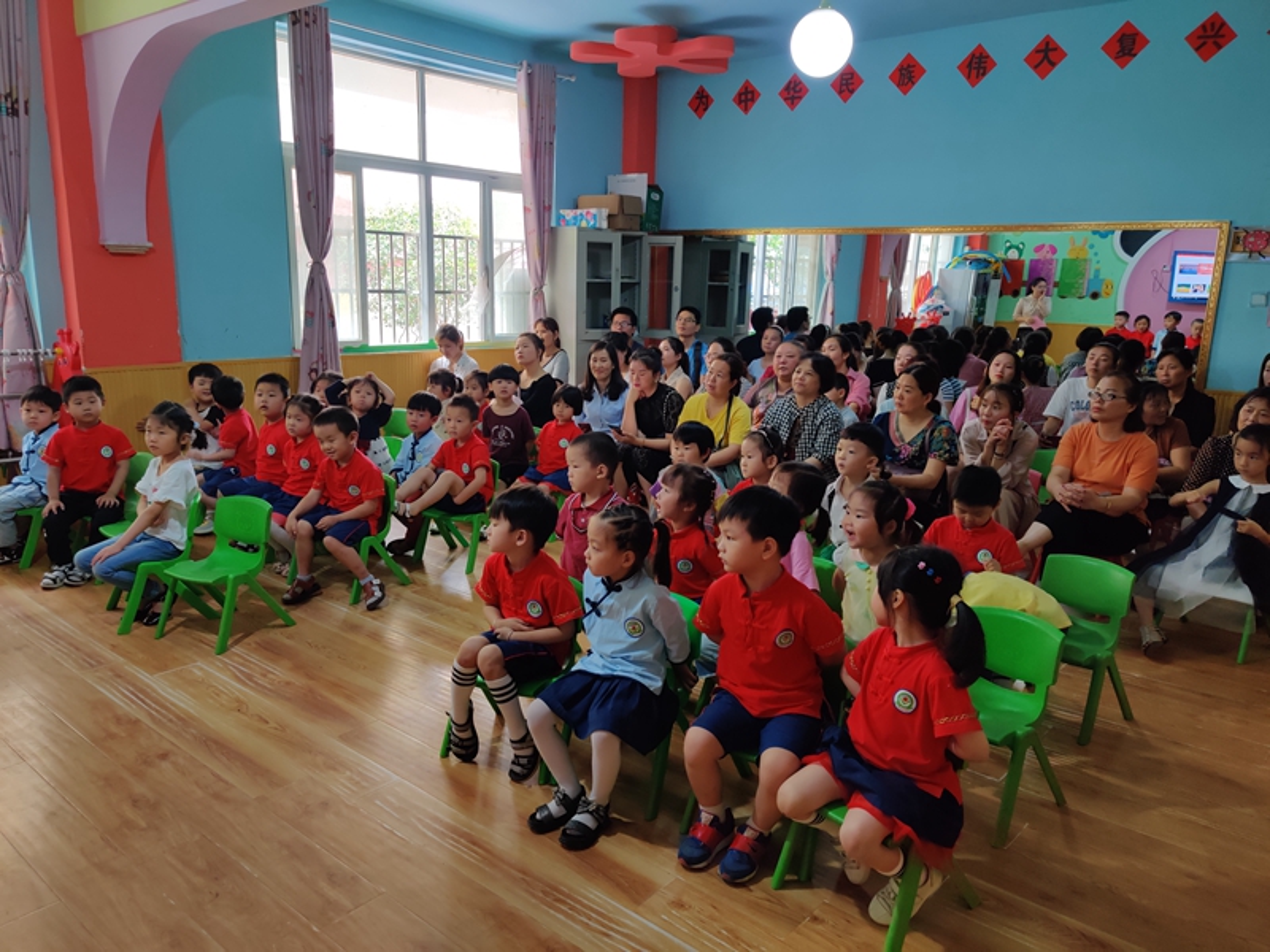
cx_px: 635
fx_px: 991
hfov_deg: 65.3
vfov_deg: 51.4
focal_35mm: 27
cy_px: 476
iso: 250
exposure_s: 1/50
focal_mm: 4.75
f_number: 1.65
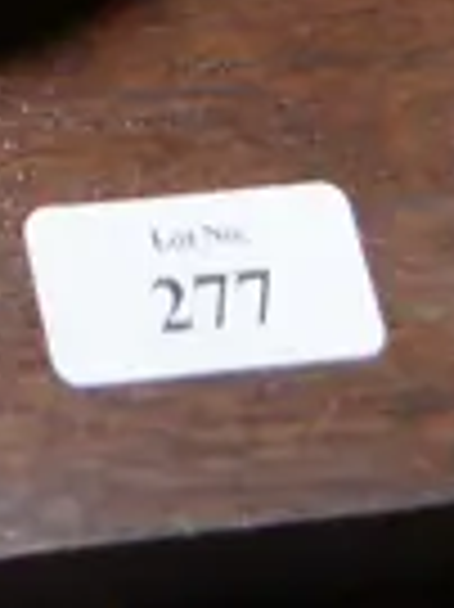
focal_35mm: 258
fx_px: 4519
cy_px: -1617
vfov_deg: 6.5
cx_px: -573
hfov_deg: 5.6
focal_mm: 17
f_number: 4
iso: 320
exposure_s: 1/60
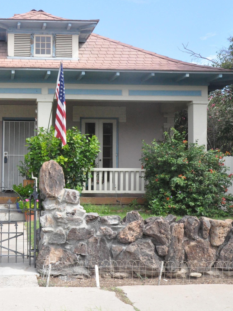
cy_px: 156
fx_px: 476
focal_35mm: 53
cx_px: 19
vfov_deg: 36.2
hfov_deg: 26.5
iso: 2500
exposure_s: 1/2500
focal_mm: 24
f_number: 9
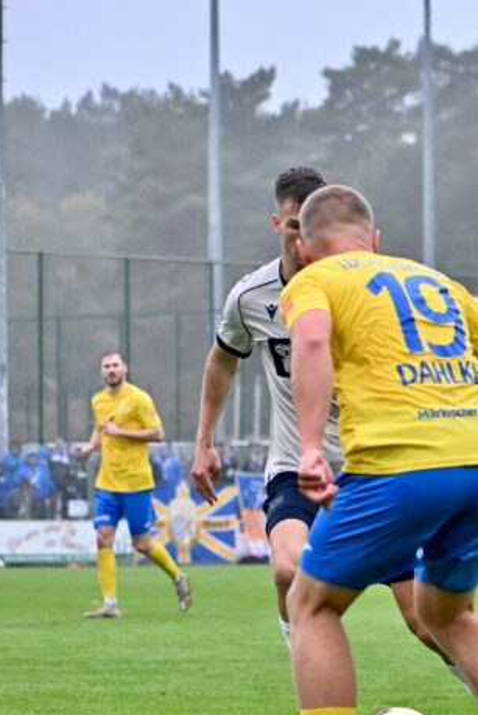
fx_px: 4876
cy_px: 492
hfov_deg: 5.5
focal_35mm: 245
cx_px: 763
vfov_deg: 8.4
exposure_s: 1/1600
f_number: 4.8
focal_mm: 110
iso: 3200
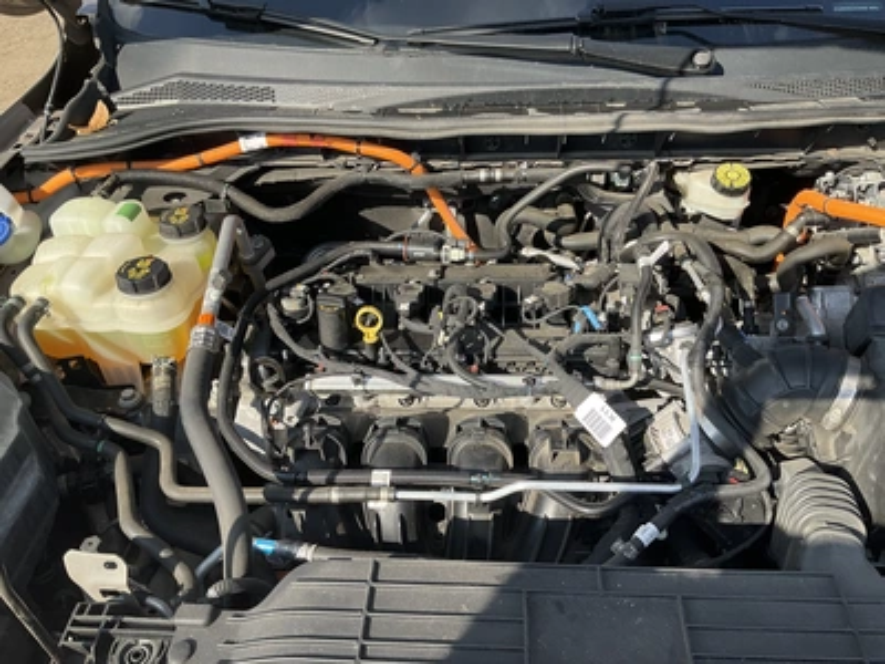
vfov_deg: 48.2
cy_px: 332
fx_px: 741
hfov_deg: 61.7
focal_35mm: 29
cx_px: 442
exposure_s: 1/650
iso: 25
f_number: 1.8
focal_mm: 3
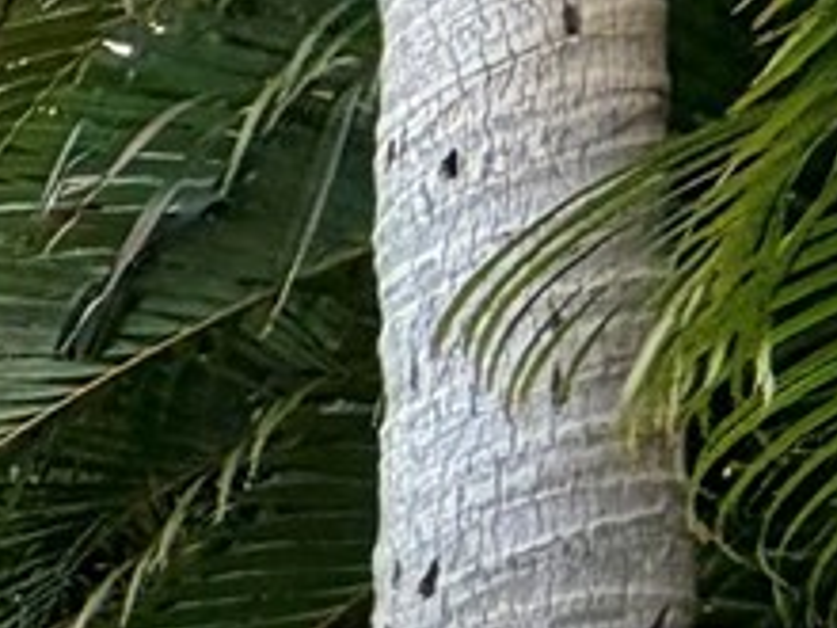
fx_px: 2466
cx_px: -1925
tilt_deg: -2.3
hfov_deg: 10.3
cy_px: 1945
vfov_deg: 10.2
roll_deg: -2.0
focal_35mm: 102
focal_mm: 2.22
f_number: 2.2
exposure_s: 1/225
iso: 50
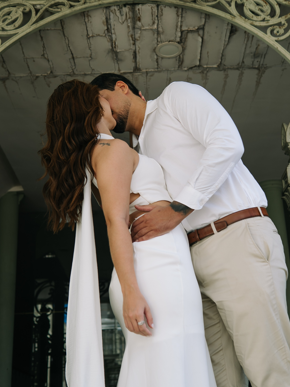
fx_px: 570
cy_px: 200
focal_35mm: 51
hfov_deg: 28.6
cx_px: 143
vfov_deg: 37.5
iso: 100
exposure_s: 1/400
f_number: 2.8
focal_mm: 30
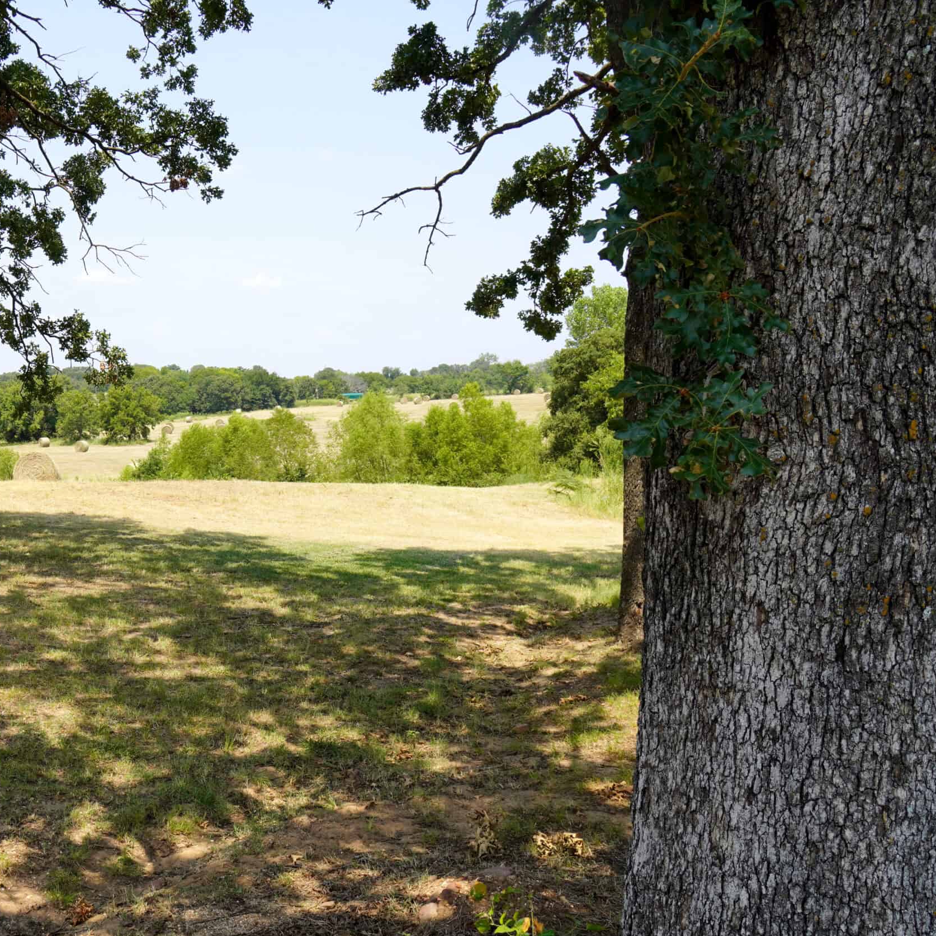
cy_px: 477
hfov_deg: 41.6
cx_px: 234
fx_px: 1193
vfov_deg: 42.8
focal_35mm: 39
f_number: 9
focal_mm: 20
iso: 100
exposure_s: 1/125
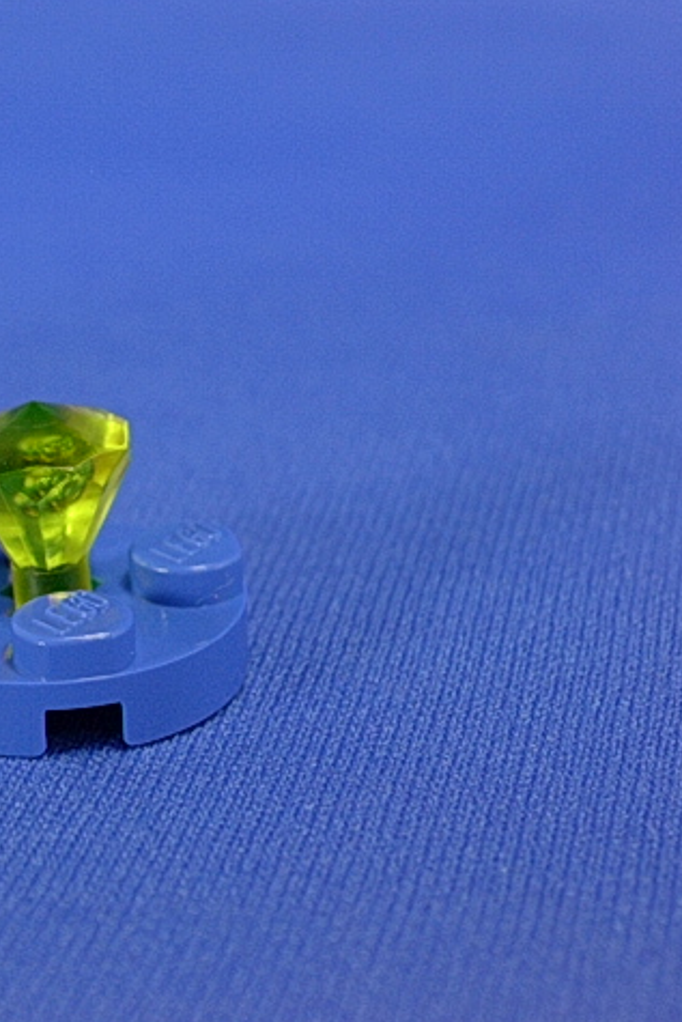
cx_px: 52
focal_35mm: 105
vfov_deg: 19.5
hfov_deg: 12.9
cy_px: 514
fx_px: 2981
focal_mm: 11.3
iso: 70
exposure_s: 1/16
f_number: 3.8
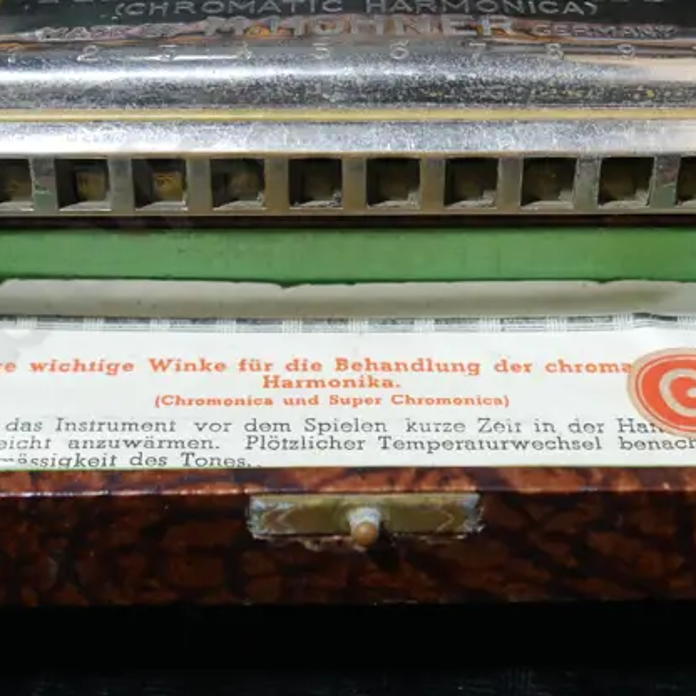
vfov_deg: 22.7
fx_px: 1683
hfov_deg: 23.4
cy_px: 61
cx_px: 350
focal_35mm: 74
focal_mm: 17
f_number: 4
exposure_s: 1/60
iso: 400
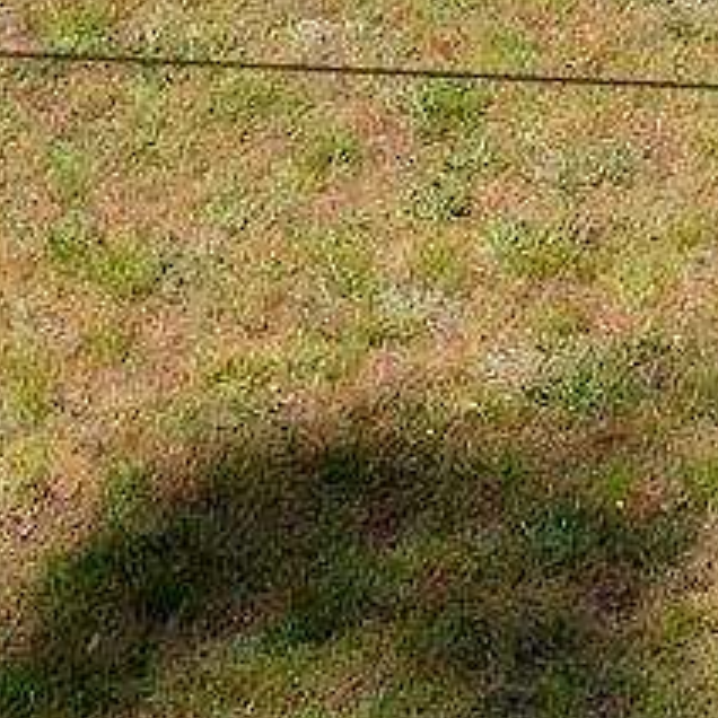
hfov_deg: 6.8
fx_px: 5397
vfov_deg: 6.9
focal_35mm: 230
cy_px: -1331
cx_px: 2235
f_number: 5.6
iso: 100
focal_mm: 10.26
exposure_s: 1/500
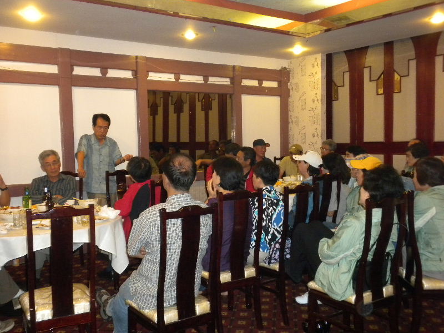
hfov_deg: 50.1
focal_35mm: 37
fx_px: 475
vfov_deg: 38.7
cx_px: 222
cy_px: 166
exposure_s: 1/30
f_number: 3.5
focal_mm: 6.6
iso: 463
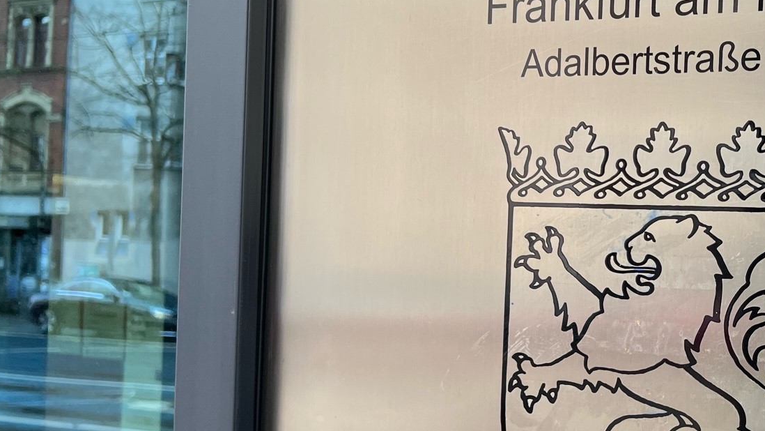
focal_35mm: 52
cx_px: 685
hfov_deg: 37.3
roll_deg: -2.7
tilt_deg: -1.7
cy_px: 278
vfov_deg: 23.0
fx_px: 1055
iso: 50
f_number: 1.5
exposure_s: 1/121
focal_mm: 5.7
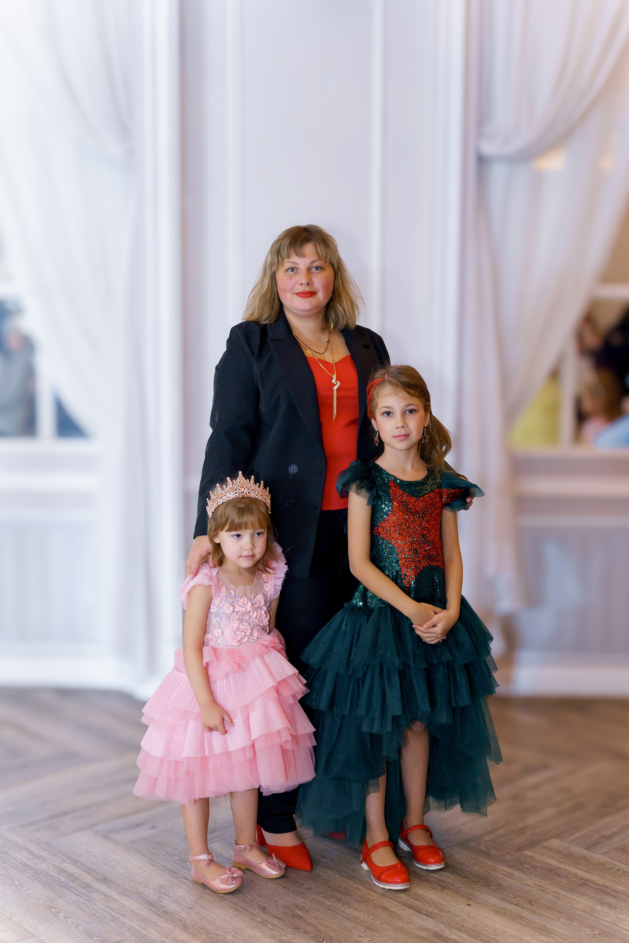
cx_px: 314
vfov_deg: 41.1
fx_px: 1258
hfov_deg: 28.1
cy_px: 472
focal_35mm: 48
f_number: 2.5
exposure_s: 1/125
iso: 4000
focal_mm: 48
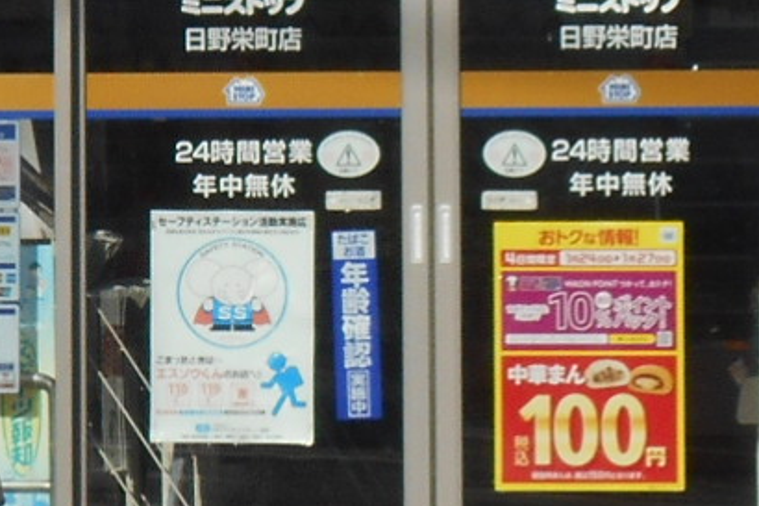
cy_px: -321
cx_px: 198
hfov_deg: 4.2
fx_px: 10453
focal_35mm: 496
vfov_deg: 2.8
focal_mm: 15.4
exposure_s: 1/640
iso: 80
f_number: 6.3
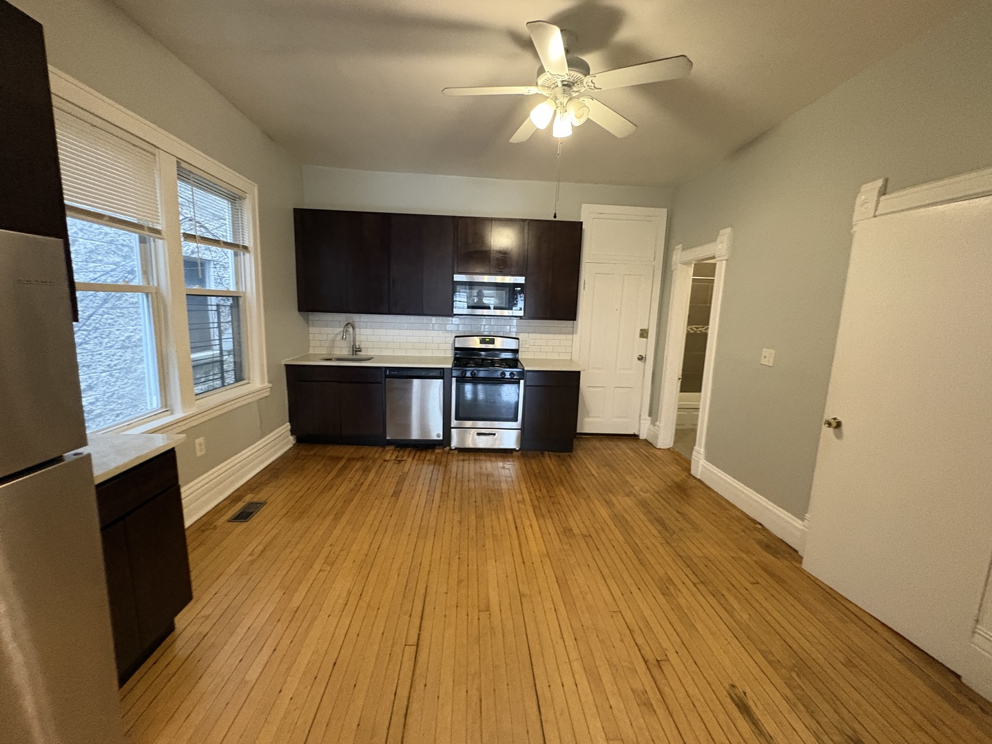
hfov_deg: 102.1
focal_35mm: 14
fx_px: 401
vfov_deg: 85.7
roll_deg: +0.5
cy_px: 372
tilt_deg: -10.4
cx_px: 496
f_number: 2.2
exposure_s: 1/60
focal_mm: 2.22
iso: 1000
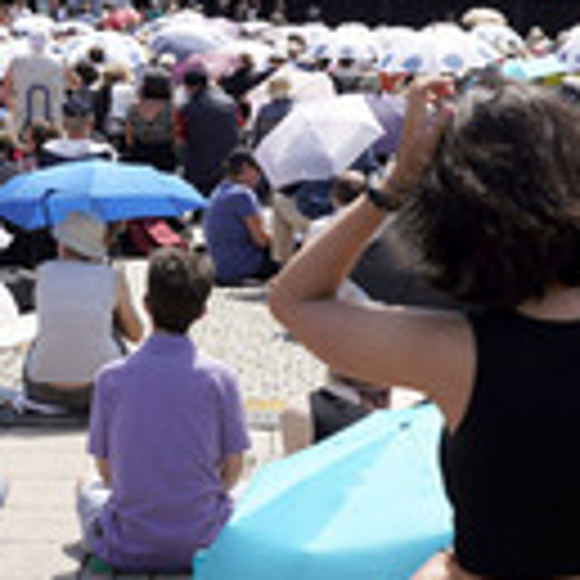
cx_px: 380
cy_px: -63
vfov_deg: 13.4
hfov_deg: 13.6
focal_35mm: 128
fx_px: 2426
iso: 100
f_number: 8
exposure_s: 1/200
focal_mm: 43
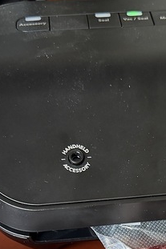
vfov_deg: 24.6
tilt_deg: -49.5
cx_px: 169
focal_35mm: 77
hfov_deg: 17.3
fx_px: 533
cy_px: 274
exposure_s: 1/71
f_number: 1.78
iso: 200
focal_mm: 6.76
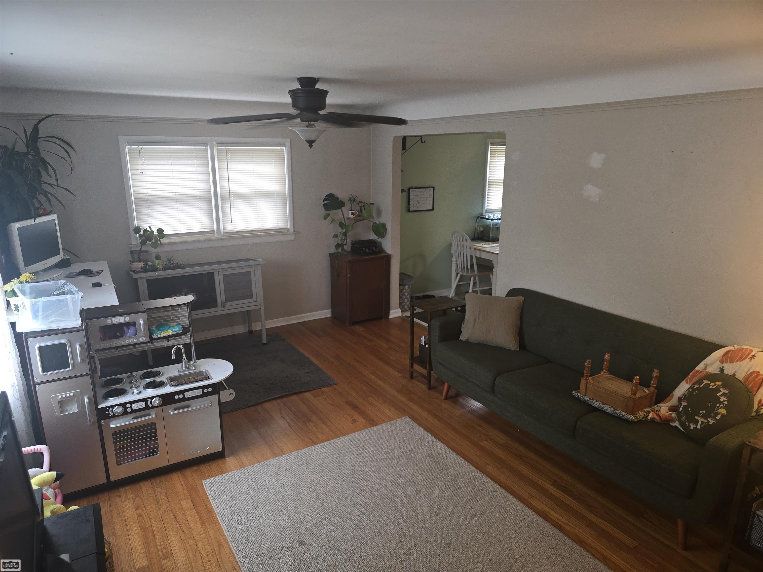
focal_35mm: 23
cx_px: 382
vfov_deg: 58.9
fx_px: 507
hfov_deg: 73.9
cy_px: 286
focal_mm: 6.3
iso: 100
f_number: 1.7
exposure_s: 1/40
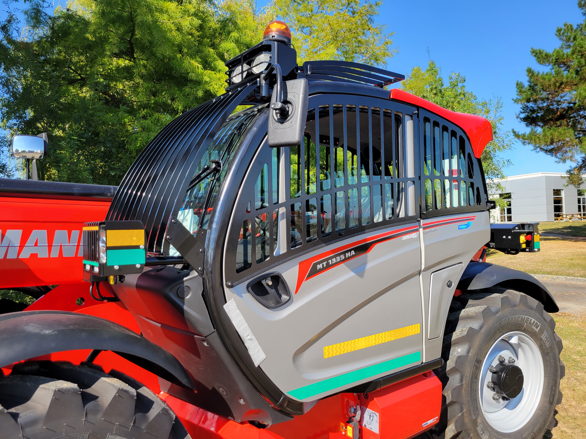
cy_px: 220
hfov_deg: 67.3
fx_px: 440
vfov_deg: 53.1
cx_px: 293
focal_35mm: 26
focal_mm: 5.4
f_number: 1.8
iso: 40
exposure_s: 1/929
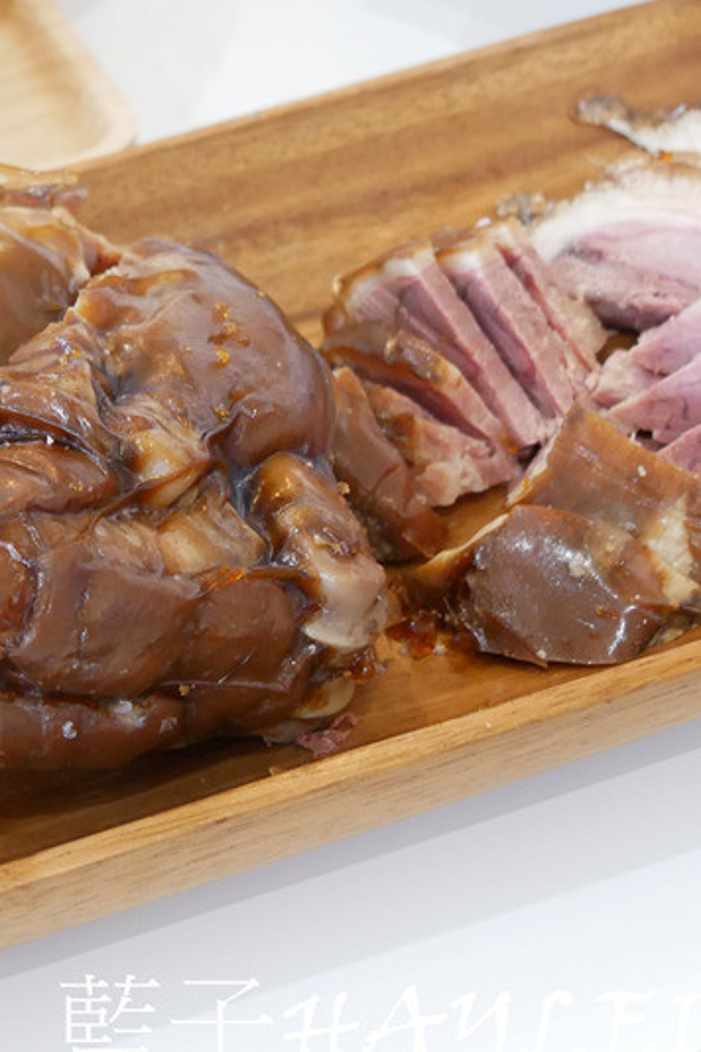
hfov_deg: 18.2
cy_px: 396
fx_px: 2161
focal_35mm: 74
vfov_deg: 27.3
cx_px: 112
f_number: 3.8
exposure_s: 1/60
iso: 1250
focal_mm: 19
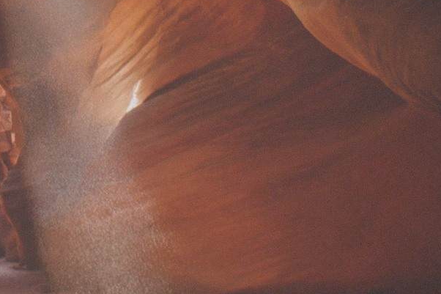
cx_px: 10
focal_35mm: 100
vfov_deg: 13.7
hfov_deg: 19.9
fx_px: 1225
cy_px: 103
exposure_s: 1/1250
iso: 320
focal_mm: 47
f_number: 4
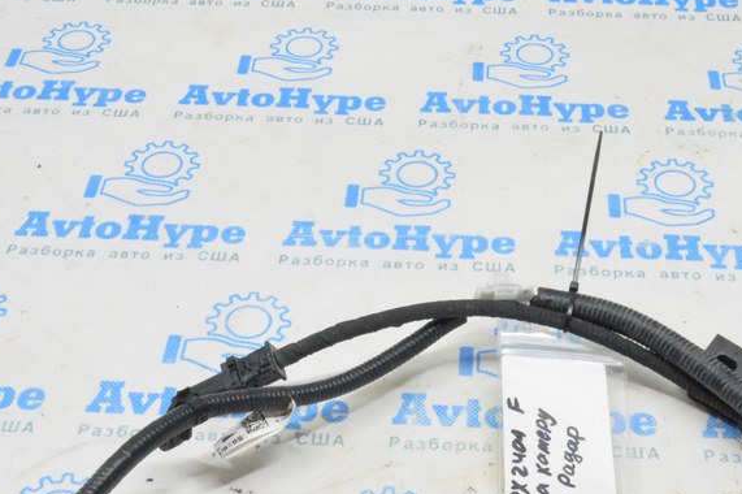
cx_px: 437
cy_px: 380
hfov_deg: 32.4
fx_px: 1275
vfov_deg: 21.7
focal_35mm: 62
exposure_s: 1/20
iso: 6400
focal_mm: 23
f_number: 20
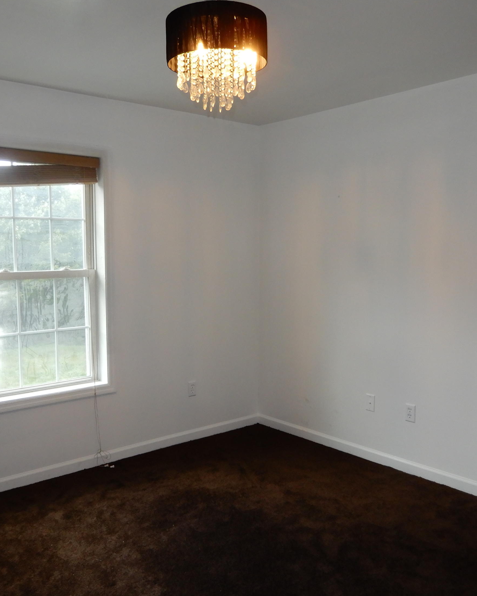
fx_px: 565
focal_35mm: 32
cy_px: 302
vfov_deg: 55.7
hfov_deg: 45.7
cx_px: 215
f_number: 3.4
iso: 200
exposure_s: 1/30
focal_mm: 4.3
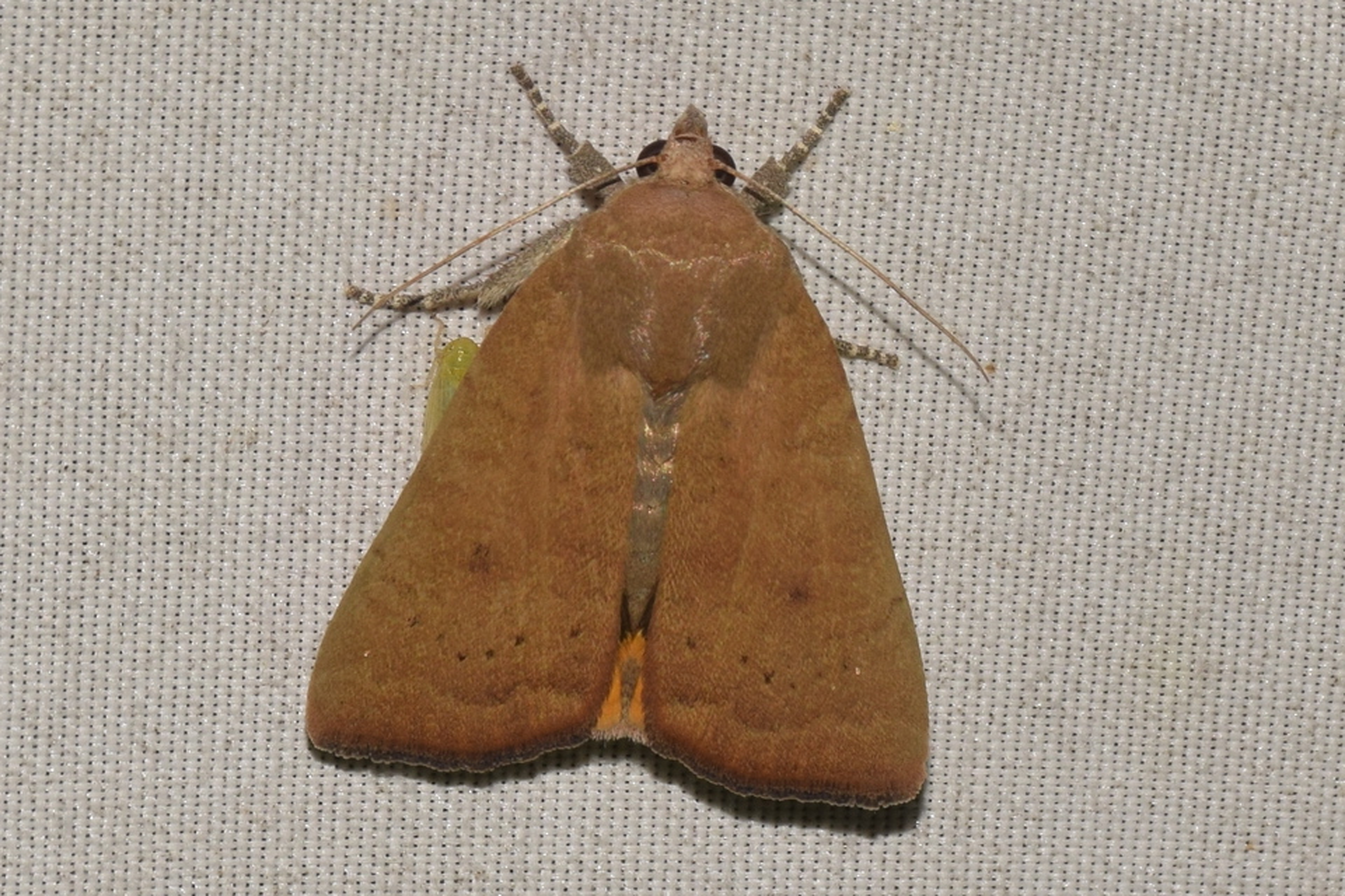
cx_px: 672
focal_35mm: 210
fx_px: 7845
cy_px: 448
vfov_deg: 6.5
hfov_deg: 9.8
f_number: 13
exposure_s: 1/160
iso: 125
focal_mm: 140
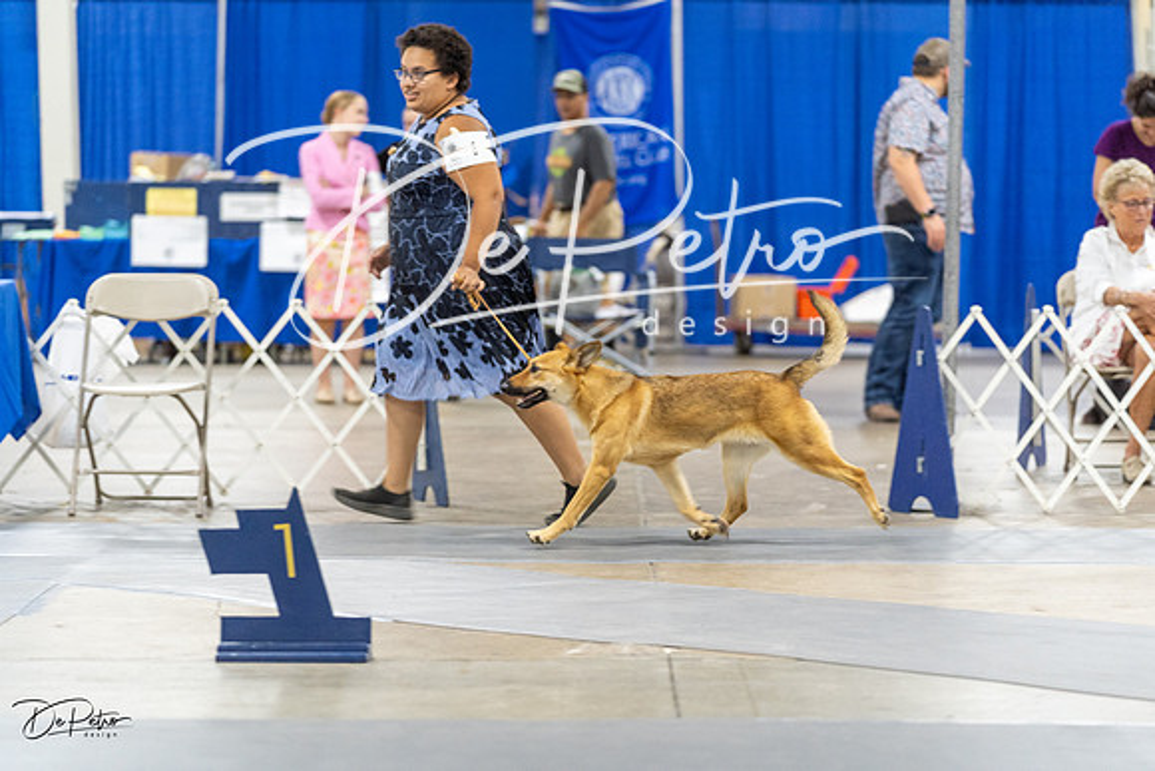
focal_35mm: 129
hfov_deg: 15.9
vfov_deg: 10.6
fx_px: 4140
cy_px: 386
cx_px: 578
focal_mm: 129
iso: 2500
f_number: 2.8
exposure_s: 1/160
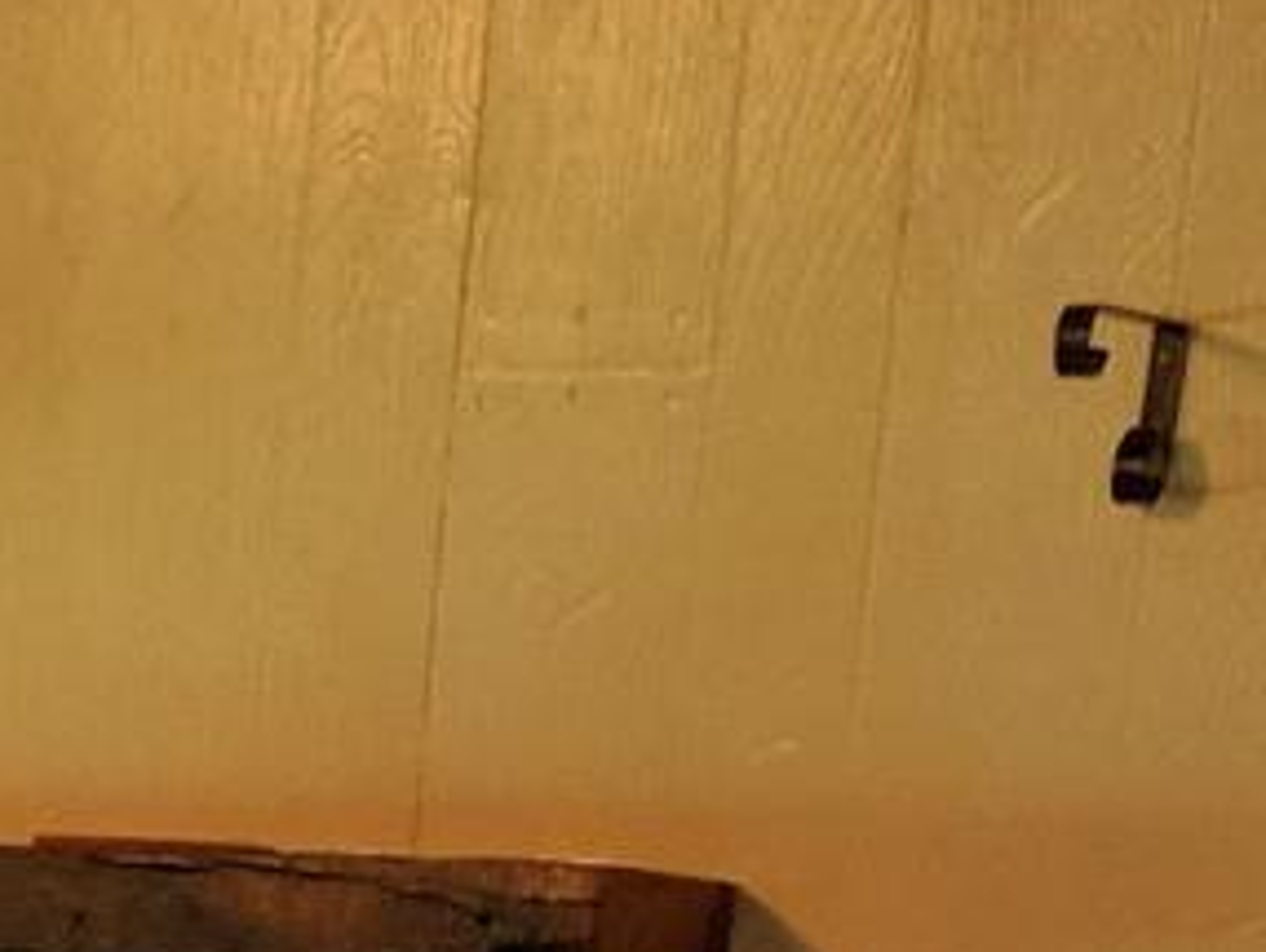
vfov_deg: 7.5
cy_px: 2218
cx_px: -1746
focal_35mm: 186
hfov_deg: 9.5
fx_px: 6808
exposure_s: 1/40
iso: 557
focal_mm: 4.67
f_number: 2
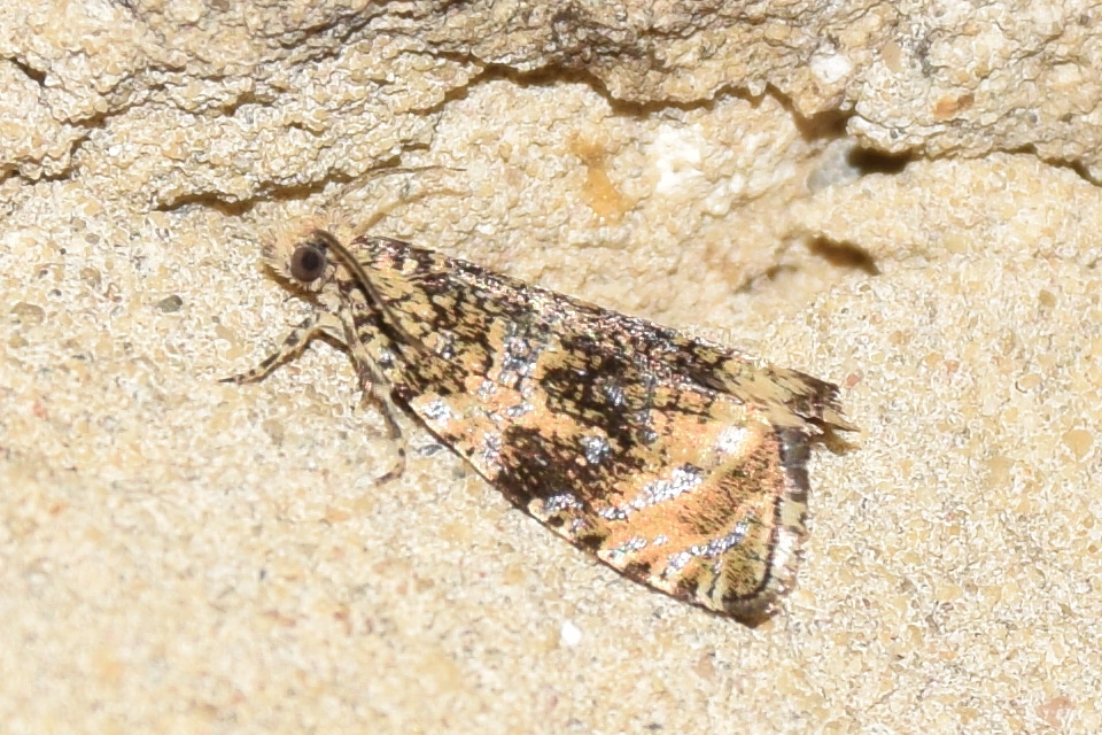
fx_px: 6428
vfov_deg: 6.5
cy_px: 368
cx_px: 551
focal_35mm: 210
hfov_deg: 9.8
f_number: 11
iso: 100
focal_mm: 140
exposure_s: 1/160
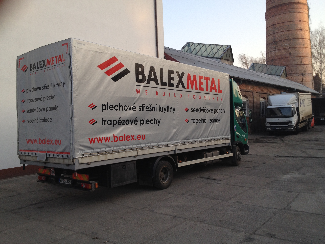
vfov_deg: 40.7
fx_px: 329
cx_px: 162
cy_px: 122
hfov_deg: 52.6
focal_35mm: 35
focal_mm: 4.28
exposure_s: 1/258
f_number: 2.4
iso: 50
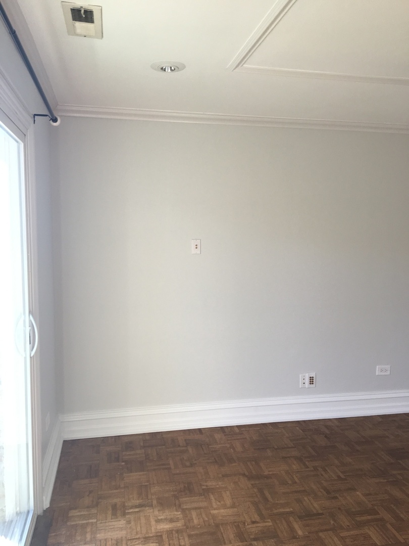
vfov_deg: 61.7
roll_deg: -1.5
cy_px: 273
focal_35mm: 29
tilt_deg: -4.8
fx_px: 457
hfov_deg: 48.2
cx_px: 204
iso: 40
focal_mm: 4.15
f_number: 2.2
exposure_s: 1/120
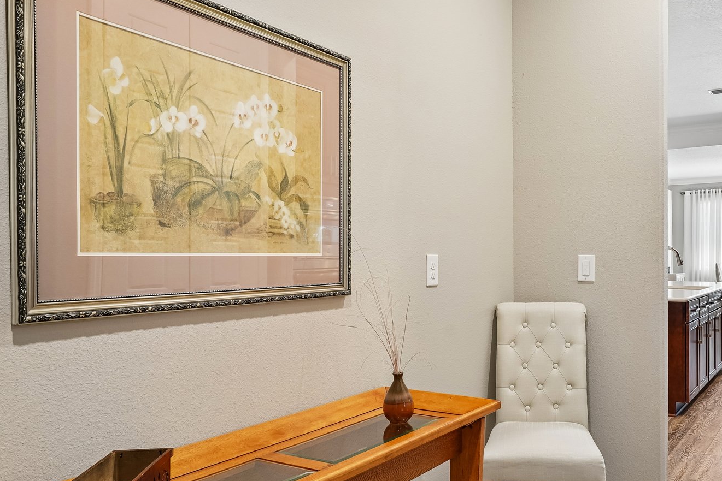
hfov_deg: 59.2
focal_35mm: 31
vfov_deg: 42.3
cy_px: 262
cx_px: 468
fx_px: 622
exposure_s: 1/10
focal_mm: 20
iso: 400
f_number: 8
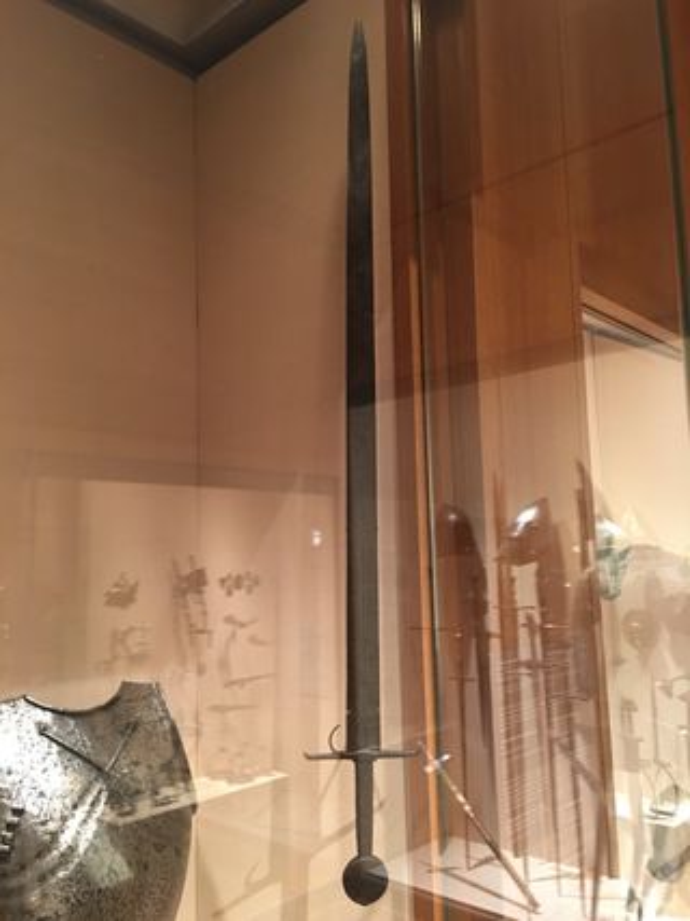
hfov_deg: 48.2
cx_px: 345
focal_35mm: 29
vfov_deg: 61.7
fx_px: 771
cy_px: 460
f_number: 2.2
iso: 100
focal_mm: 4.15
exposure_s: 1/10
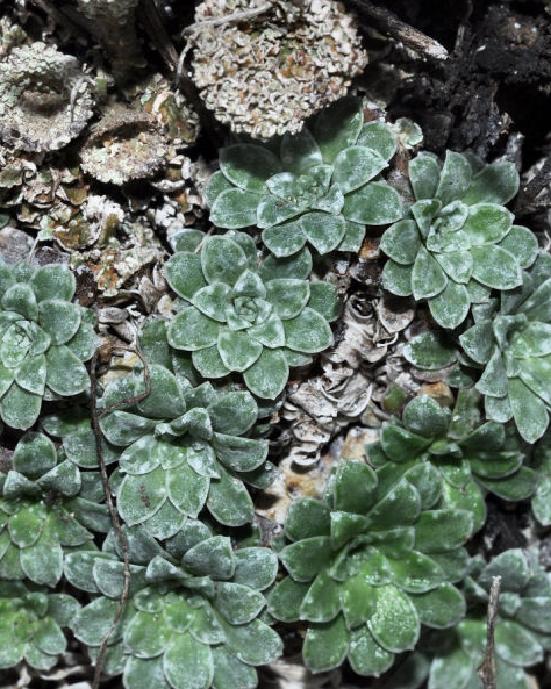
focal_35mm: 128
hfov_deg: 12.0
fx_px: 2611
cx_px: 109
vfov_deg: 15.0
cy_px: 344
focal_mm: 60
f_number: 18
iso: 200
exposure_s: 1/125
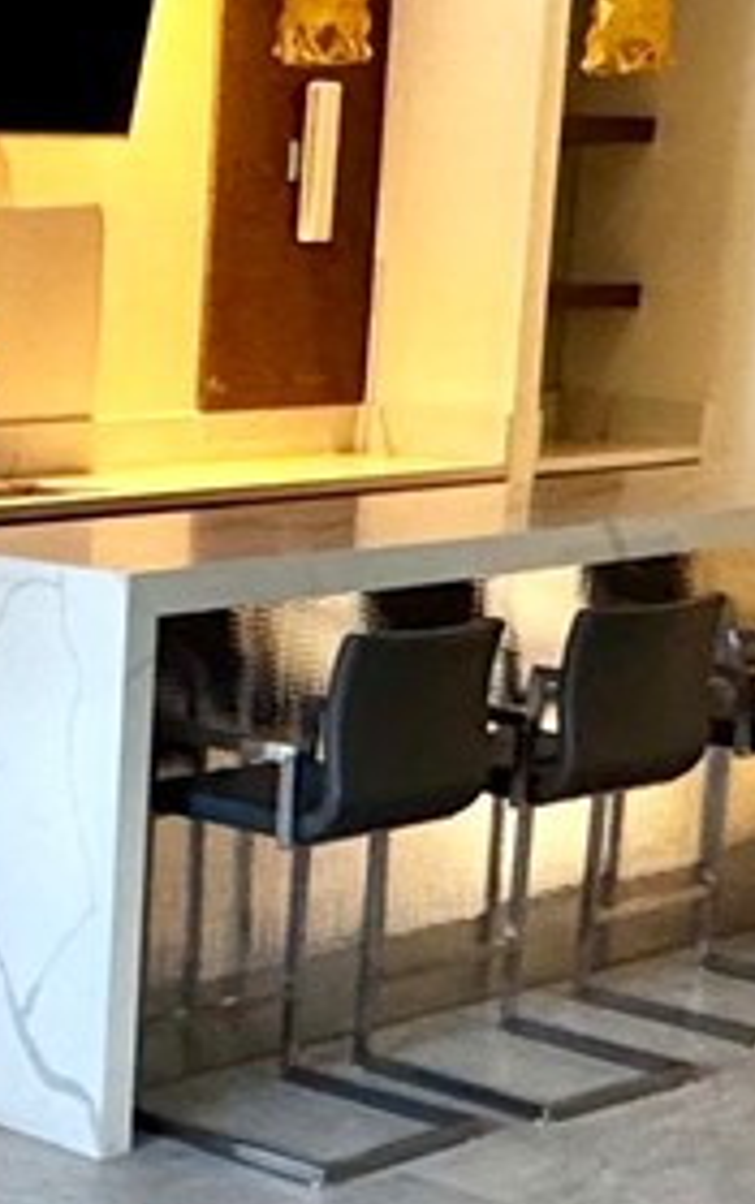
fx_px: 2791
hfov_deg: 14.6
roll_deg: +0.1
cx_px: -267
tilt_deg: -17.4
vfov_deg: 23.6
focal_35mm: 85
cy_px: 1100
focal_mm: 2.22
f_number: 2.2
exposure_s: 1/60
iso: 400
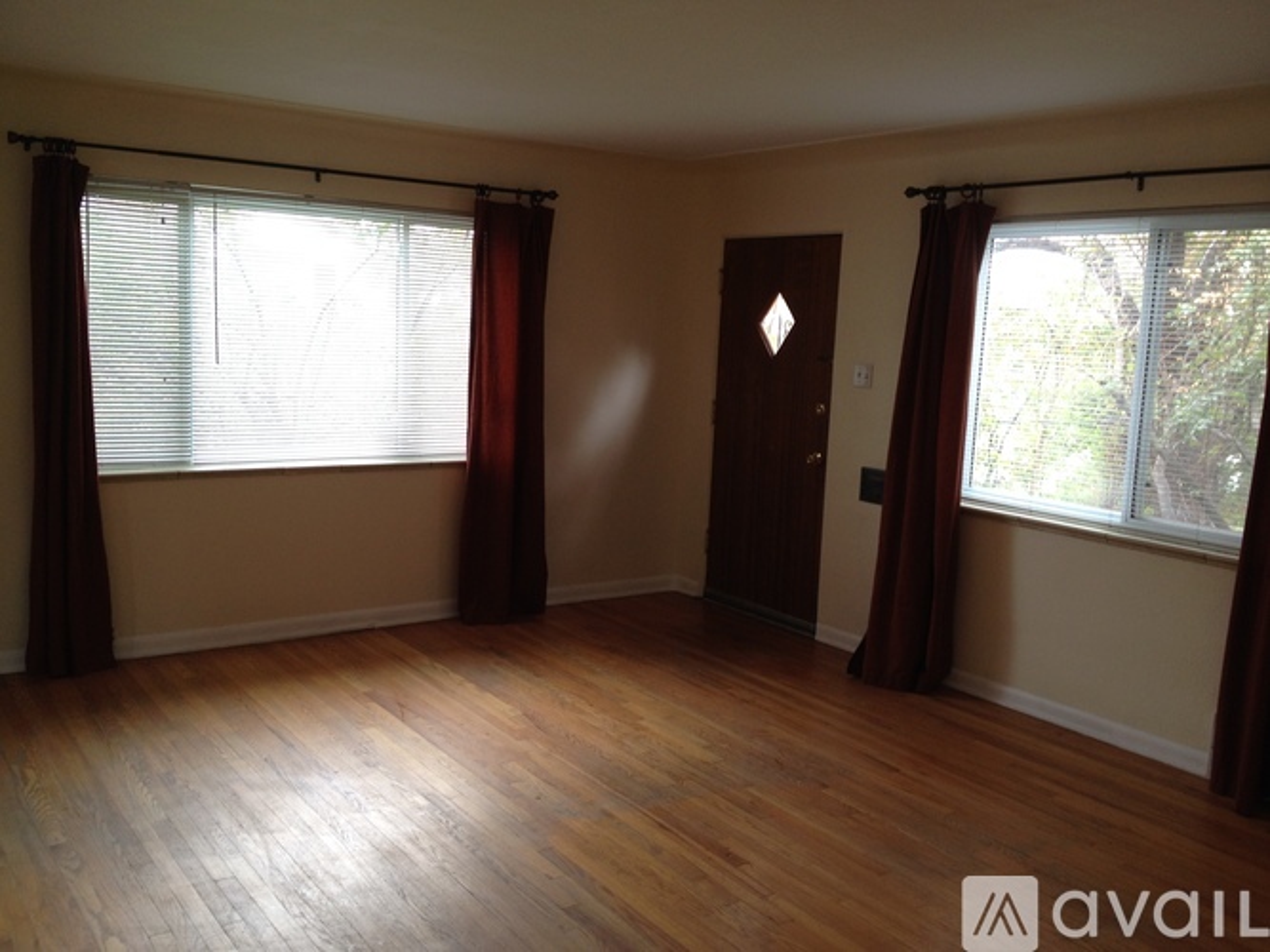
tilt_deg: -7.5
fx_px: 1284
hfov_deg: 52.6
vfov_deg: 40.7
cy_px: 476
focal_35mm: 35
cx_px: 635
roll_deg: -3.0
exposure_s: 1/24
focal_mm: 4.28
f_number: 2.4
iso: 50
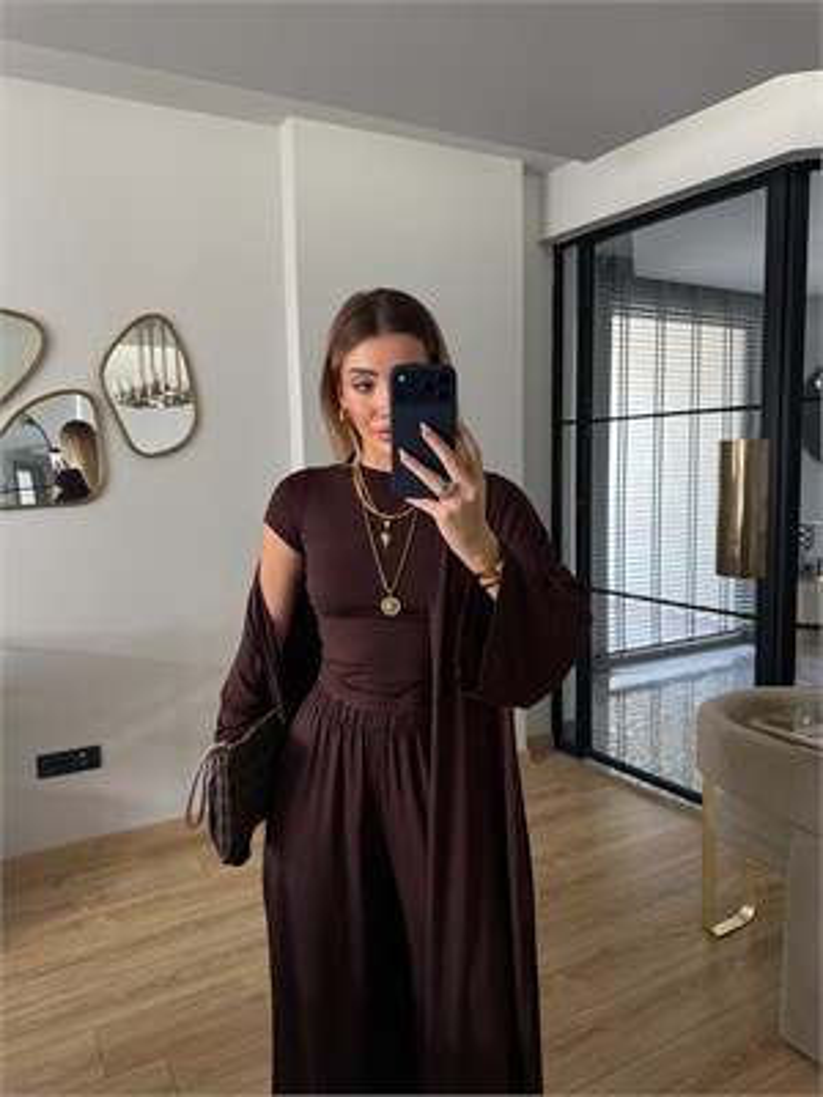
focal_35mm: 24
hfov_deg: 56.8
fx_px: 761
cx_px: 412
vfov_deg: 71.6
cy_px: 548
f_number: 1.78
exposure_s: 1/69
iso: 200
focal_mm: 6.76
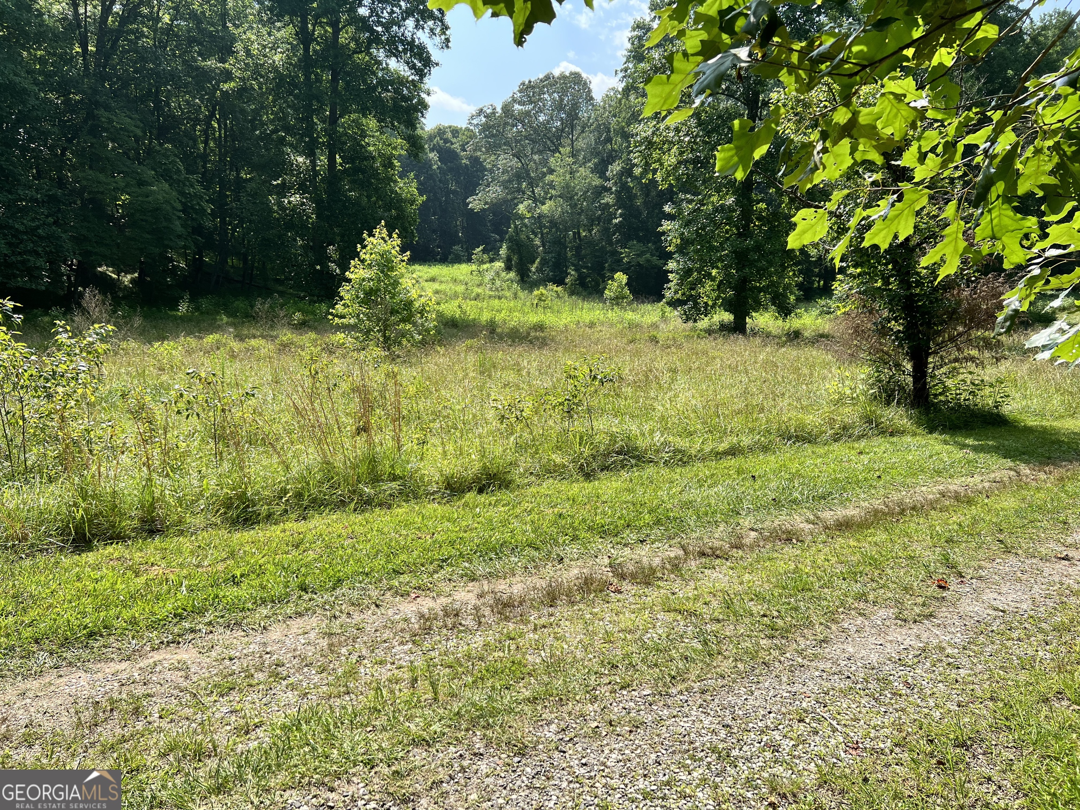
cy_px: 405
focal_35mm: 26
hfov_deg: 67.3
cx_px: 540
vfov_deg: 53.1
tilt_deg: -7.4
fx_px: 811
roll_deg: -0.6
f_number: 1.5
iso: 50
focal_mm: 5.7
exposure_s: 1/2208
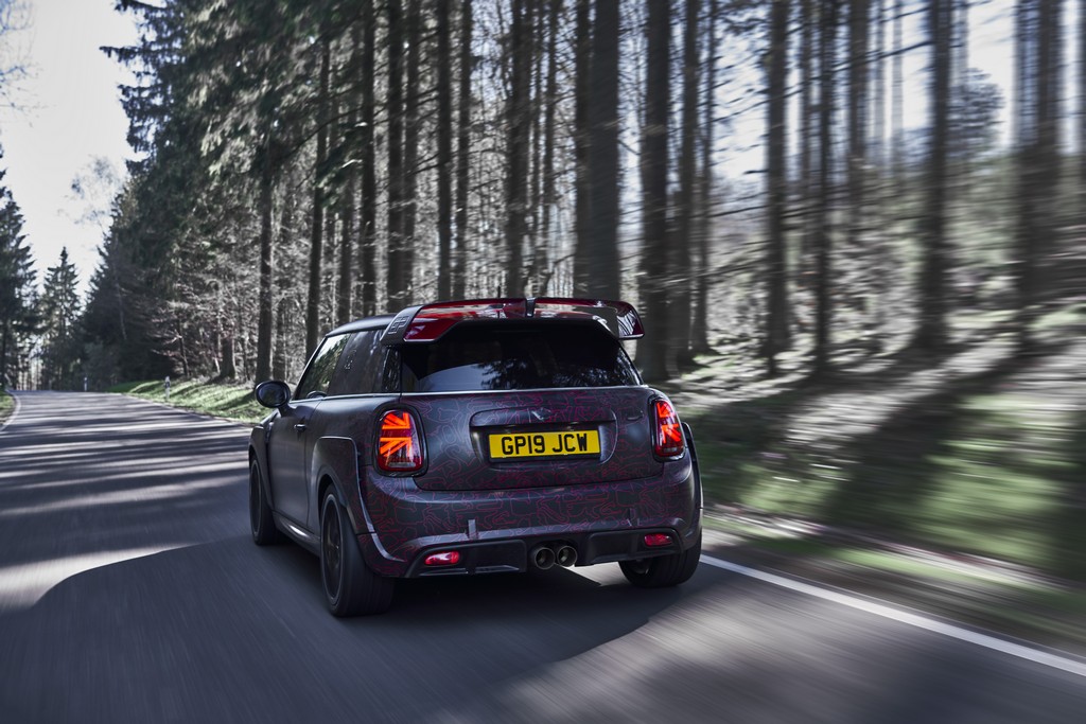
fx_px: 1146
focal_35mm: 38
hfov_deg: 50.7
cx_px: 543
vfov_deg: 35.1
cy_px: 362
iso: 100
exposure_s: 1/30
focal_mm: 38
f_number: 4
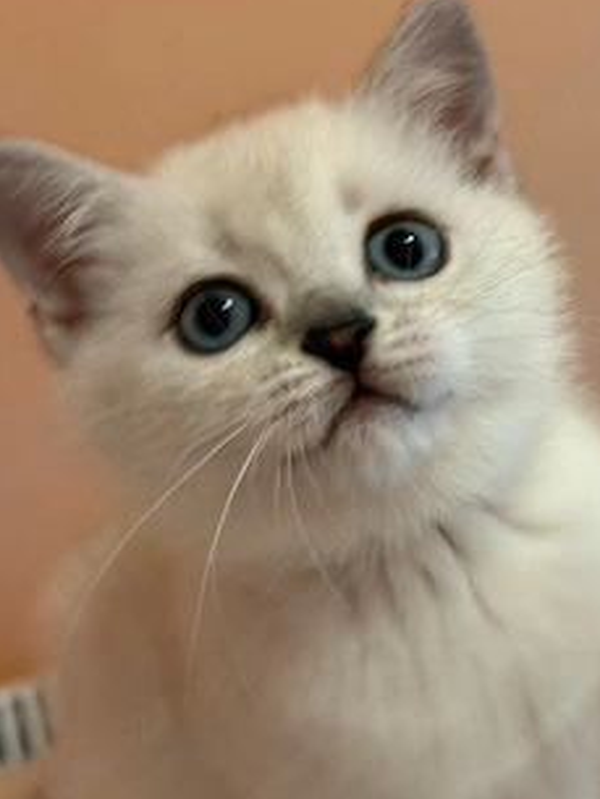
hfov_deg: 23.2
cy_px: 362
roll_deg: +4.4
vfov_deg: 30.7
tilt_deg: -27.9
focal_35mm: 63
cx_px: 388
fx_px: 1455
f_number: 1.78
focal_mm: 6.76
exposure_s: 1/50
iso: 200
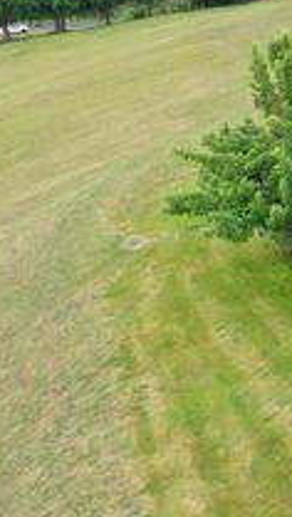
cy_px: 177
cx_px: 594
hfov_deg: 14.3
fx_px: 961
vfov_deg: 29.9
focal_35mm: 70
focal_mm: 10.26
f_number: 4.5
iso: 100
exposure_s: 1/120
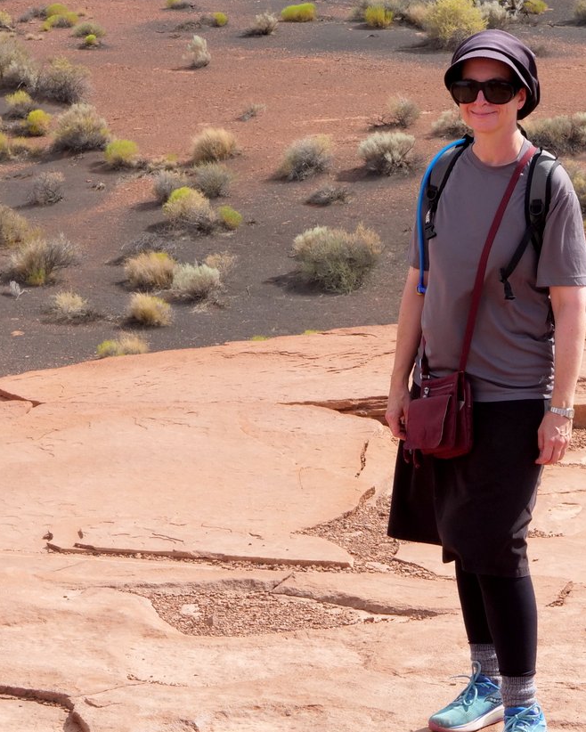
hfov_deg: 9.0
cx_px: 595
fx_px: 3706
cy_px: 361
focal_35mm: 171
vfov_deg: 11.3
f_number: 10
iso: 400
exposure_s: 1/400
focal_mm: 45
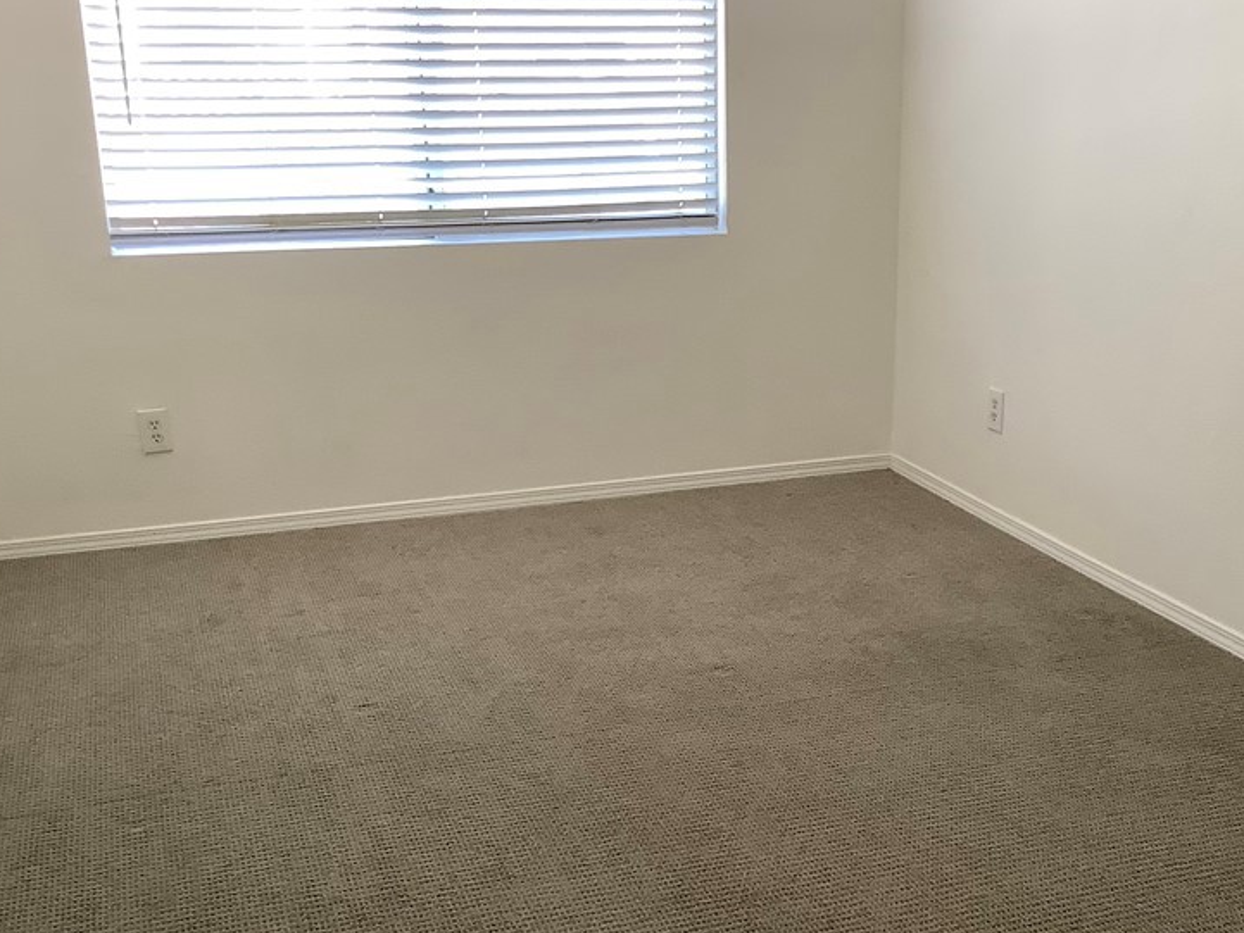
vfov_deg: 32.8
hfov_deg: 42.7
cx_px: 747
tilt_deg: -17.9
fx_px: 1581
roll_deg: +0.1
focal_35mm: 44
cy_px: 542
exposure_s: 1/60
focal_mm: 3.3
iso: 64
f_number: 2.4
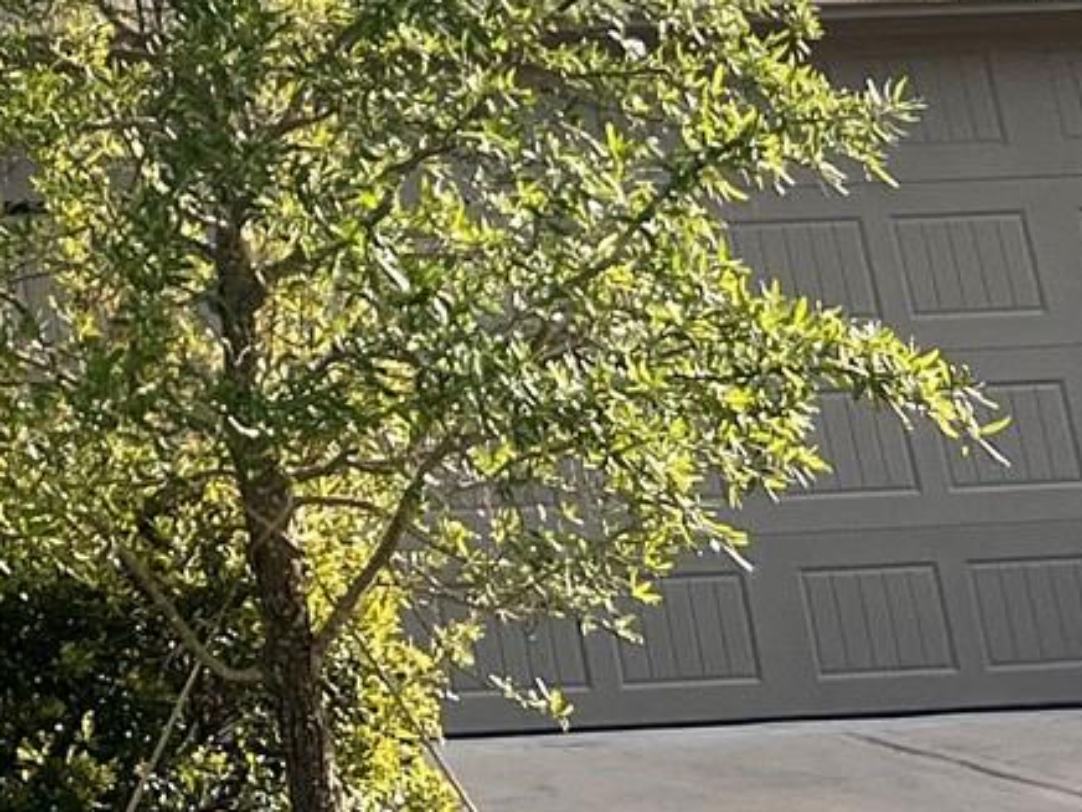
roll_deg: +1.5
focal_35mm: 122
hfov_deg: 14.2
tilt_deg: +20.7
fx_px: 3813
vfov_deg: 10.8
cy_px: -931
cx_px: -886
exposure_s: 1/5319
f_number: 1.5
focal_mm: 5.7
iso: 50
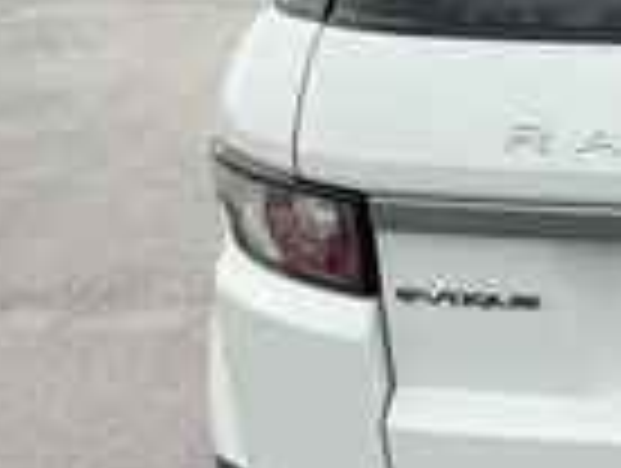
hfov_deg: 21.2
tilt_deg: -24.1
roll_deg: +1.9
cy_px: 374
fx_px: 1456
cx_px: 864
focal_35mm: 81
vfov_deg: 18.1
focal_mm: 3
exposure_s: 1/389
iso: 25
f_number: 1.8
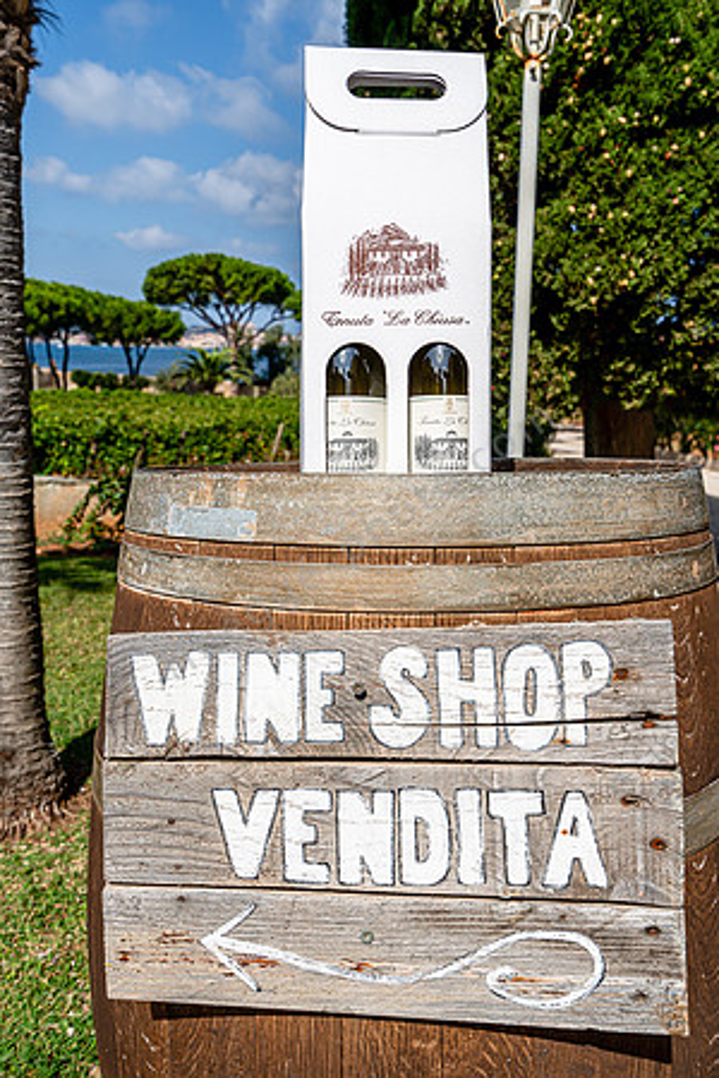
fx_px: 899
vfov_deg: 61.9
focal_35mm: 30
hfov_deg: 43.6
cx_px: 360
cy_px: 539
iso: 125
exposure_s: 1/500
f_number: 8
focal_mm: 30
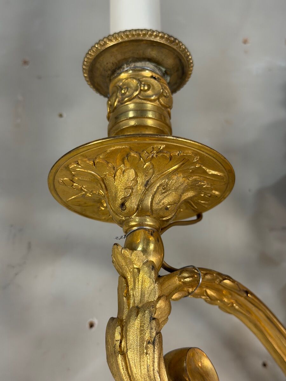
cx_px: 143
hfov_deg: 30.3
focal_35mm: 48
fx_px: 529
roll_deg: -2.3
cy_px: 190
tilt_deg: +28.5
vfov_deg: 39.7
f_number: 1.78
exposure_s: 1/50
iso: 125
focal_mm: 6.76
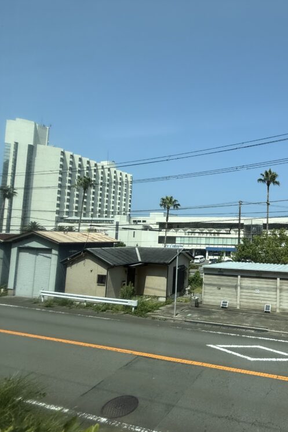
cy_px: 222
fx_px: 240
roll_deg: -2.8
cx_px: 250
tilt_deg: +4.9
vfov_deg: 84.0
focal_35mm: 20
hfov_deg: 55.1
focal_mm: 2.22
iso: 50
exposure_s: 1/1795
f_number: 2.2
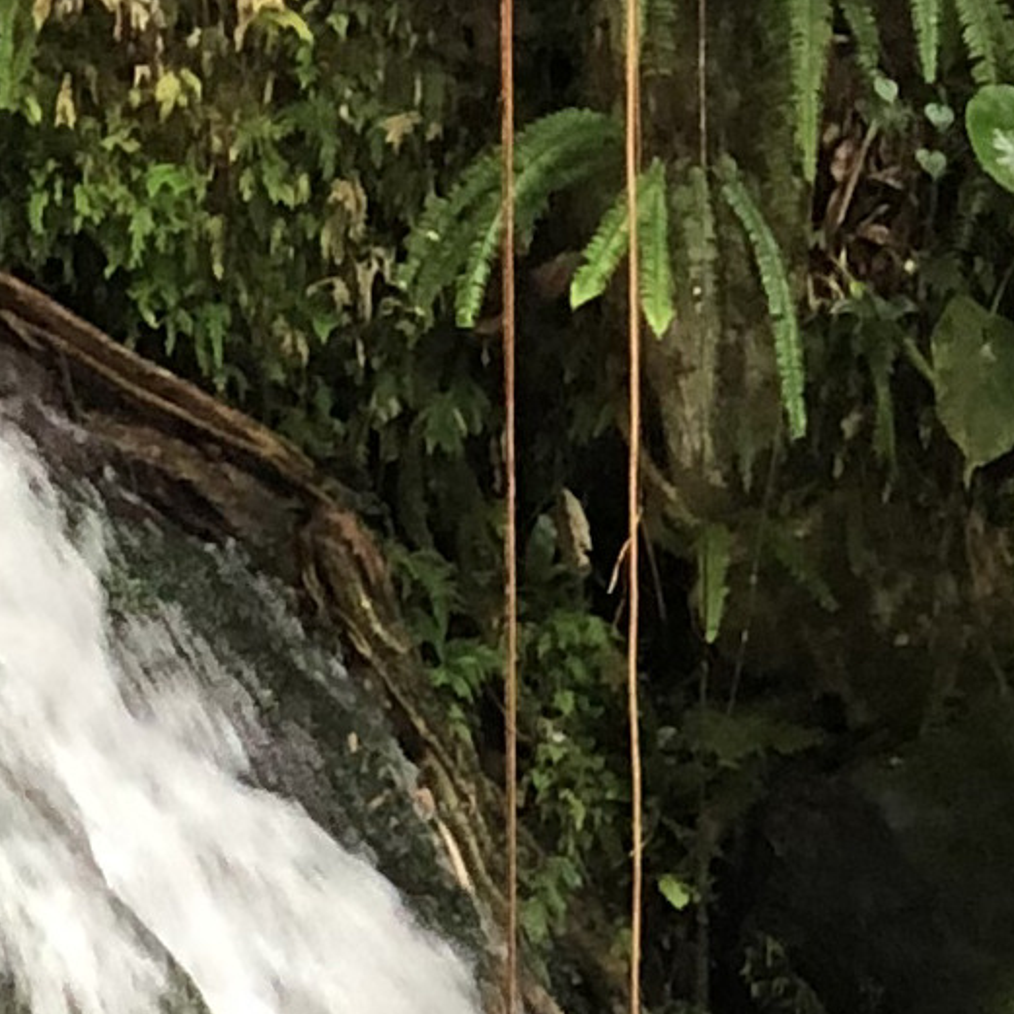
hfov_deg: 5.0
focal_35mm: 353
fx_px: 11699
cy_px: 1333
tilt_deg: +2.6
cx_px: 271
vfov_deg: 4.9
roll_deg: +0.1
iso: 100
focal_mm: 6
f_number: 2.4
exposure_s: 1/40
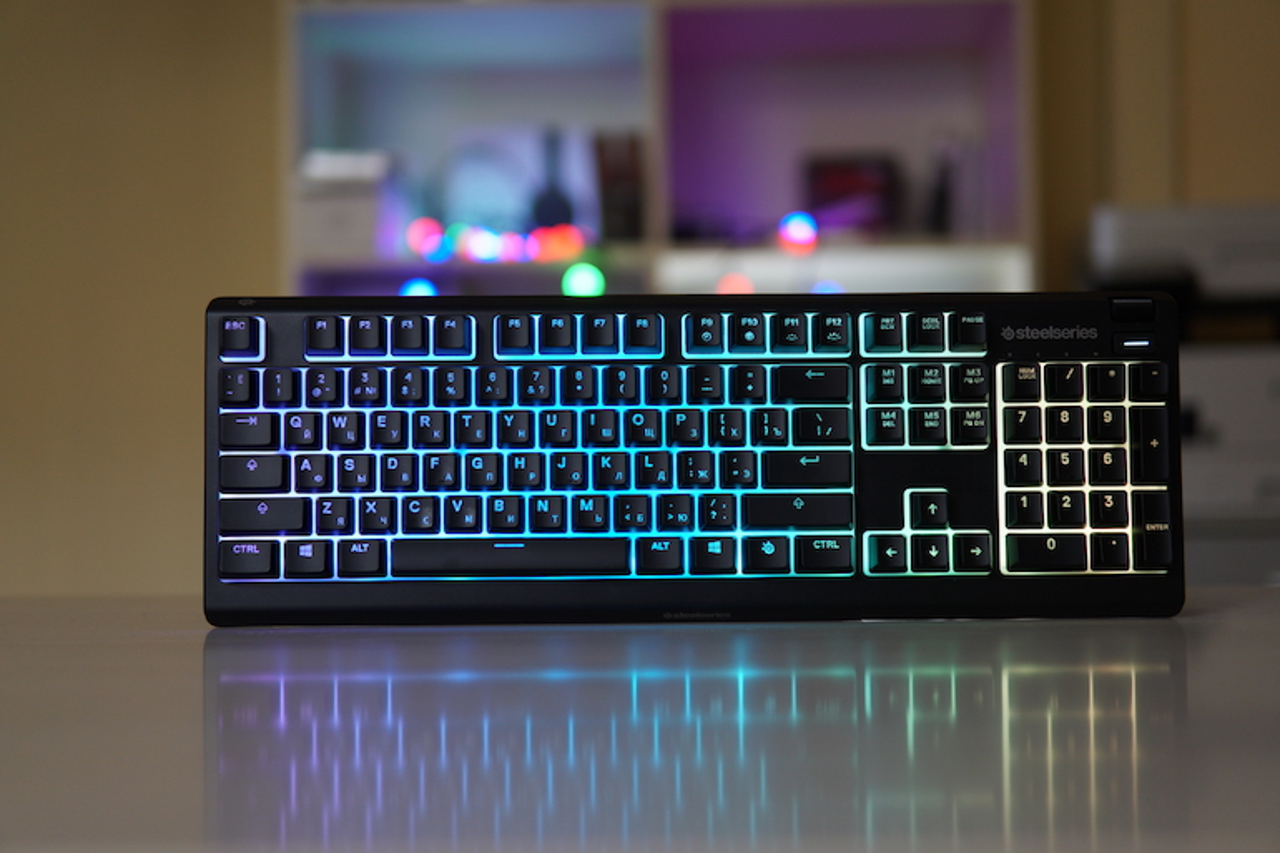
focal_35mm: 45
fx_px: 1600
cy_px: 426
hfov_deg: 43.6
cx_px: 640
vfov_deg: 29.9
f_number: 1.4
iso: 160
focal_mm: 30
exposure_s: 1/40
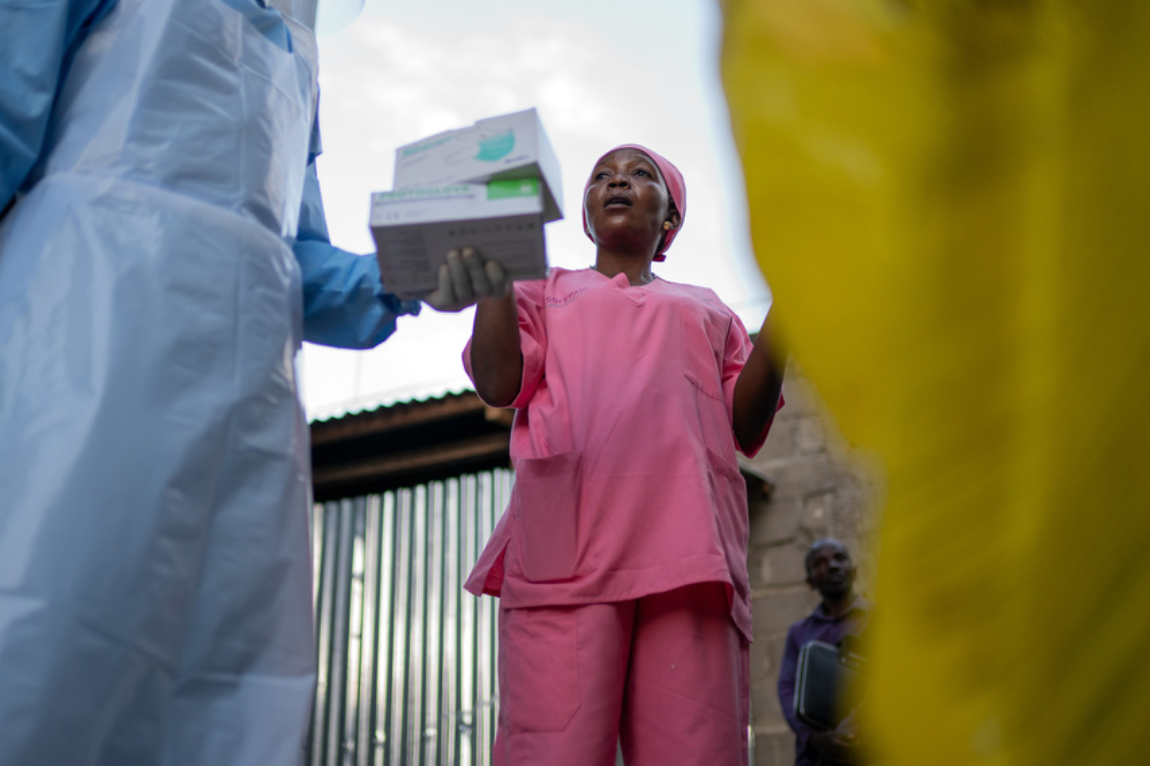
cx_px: 518
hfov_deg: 46.4
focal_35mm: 42
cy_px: 391
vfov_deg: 31.9
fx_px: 1341
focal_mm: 35
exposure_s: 1/200
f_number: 1.4
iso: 400
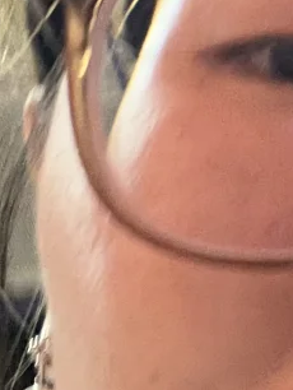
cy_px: -42
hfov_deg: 10.0
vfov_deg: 13.7
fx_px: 1589
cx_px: 504
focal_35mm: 141
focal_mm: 2.71
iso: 400
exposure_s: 1/25
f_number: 2.2
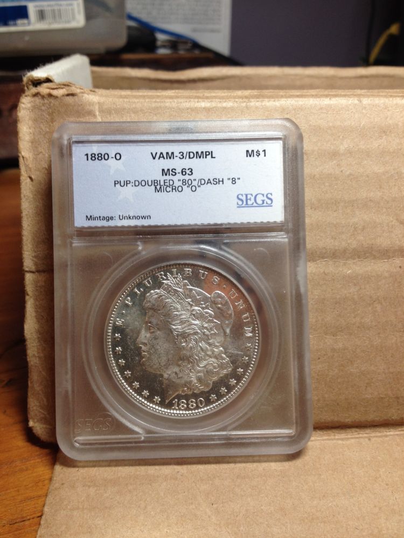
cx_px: 202
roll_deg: +0.5
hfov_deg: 40.7
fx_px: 545
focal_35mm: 35
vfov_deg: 52.6
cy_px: 269
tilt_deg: -25.5
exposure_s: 1/24
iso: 50
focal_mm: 4.28
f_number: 2.4
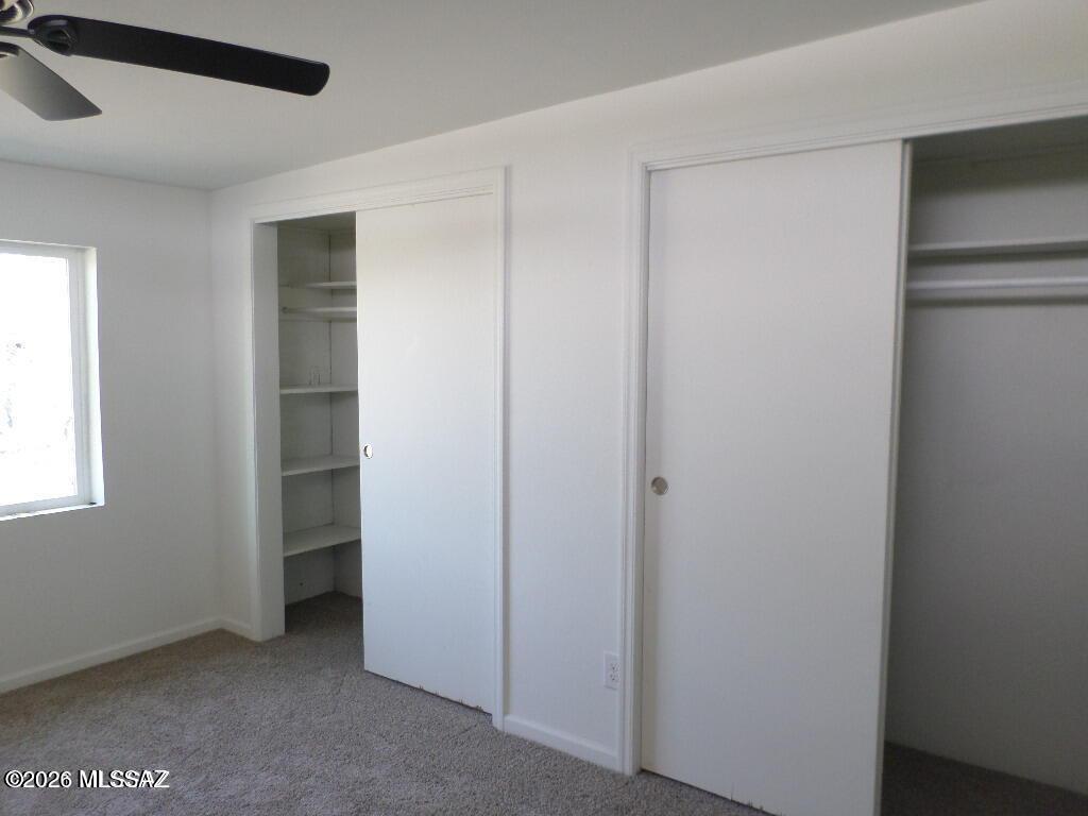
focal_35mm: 25
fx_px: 786
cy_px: 408
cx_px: 544
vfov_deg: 54.9
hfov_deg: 69.4
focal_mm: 4.5
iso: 100
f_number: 2.5
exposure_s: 1/30
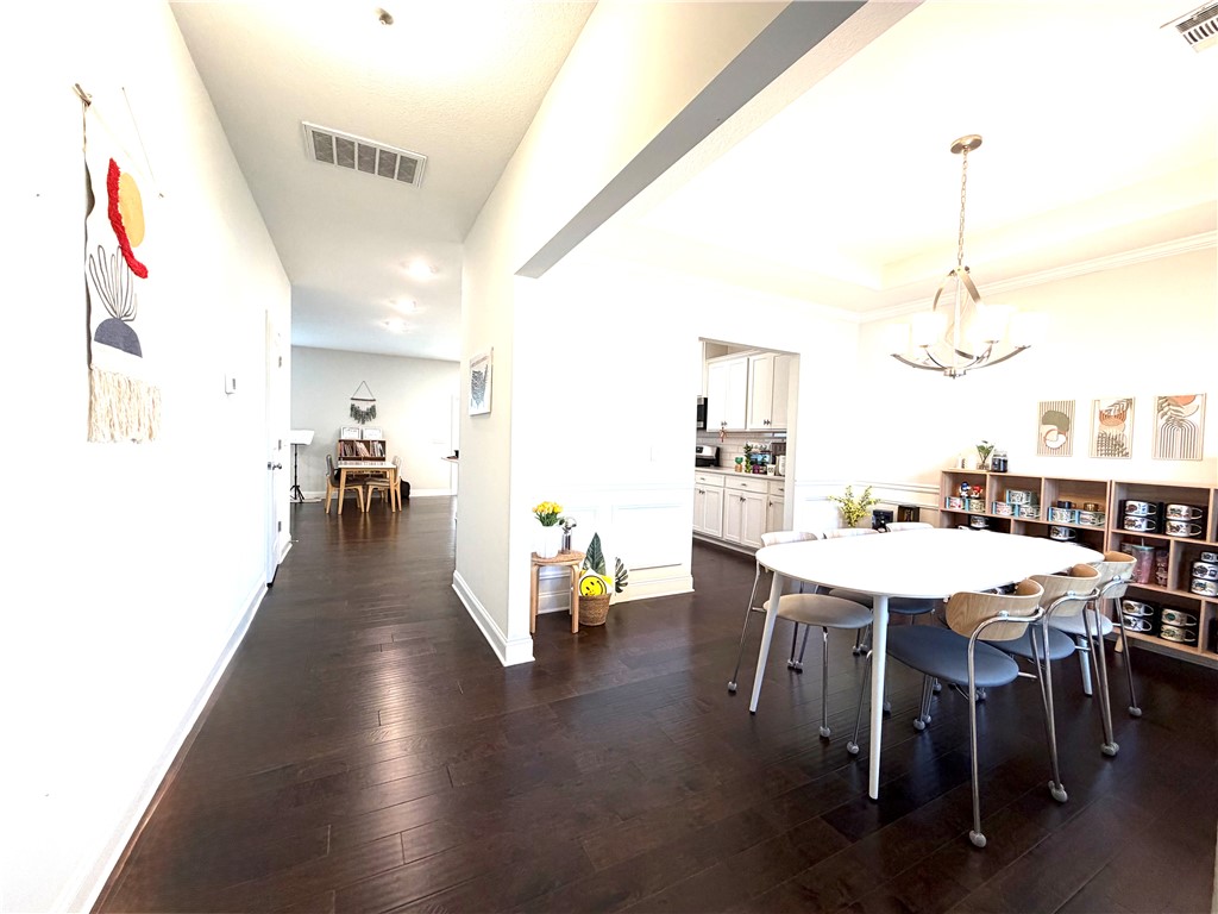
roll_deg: -1.3
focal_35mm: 14
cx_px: 609
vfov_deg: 85.7
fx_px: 493
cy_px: 457
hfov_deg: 102.1
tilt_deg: -2.2
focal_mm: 2.22
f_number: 2.2
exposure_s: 1/120
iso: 250
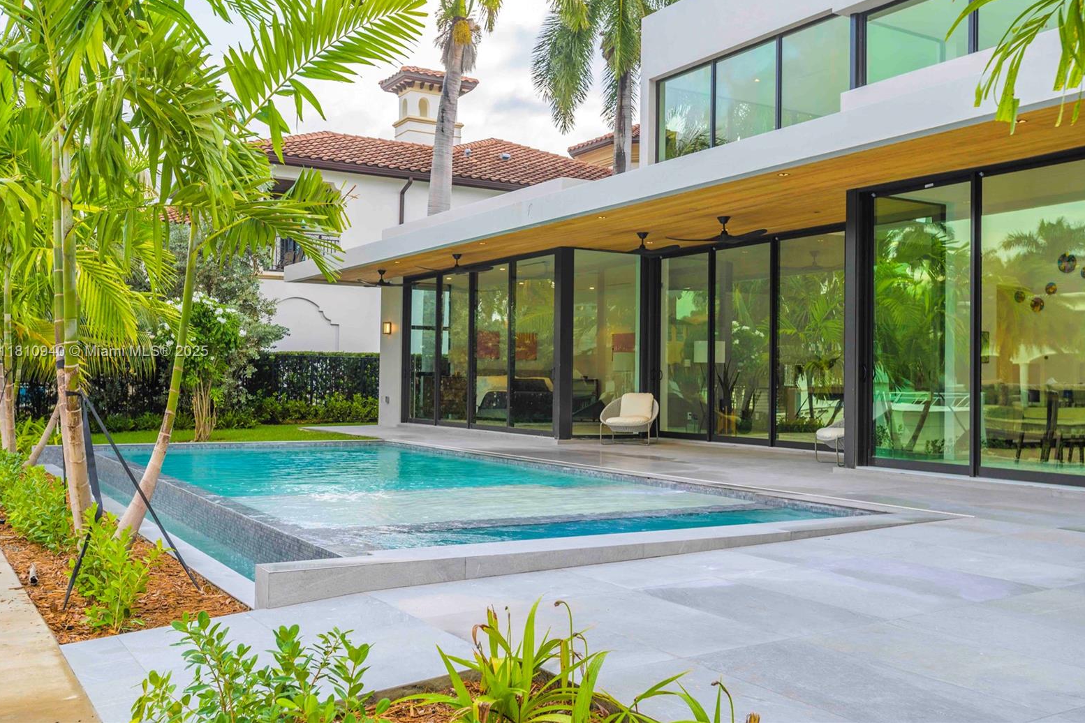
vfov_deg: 36.9
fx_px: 1085
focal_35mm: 36
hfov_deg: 53.1
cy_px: 353
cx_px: 544
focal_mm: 35
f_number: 5.6
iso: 100
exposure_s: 1/50
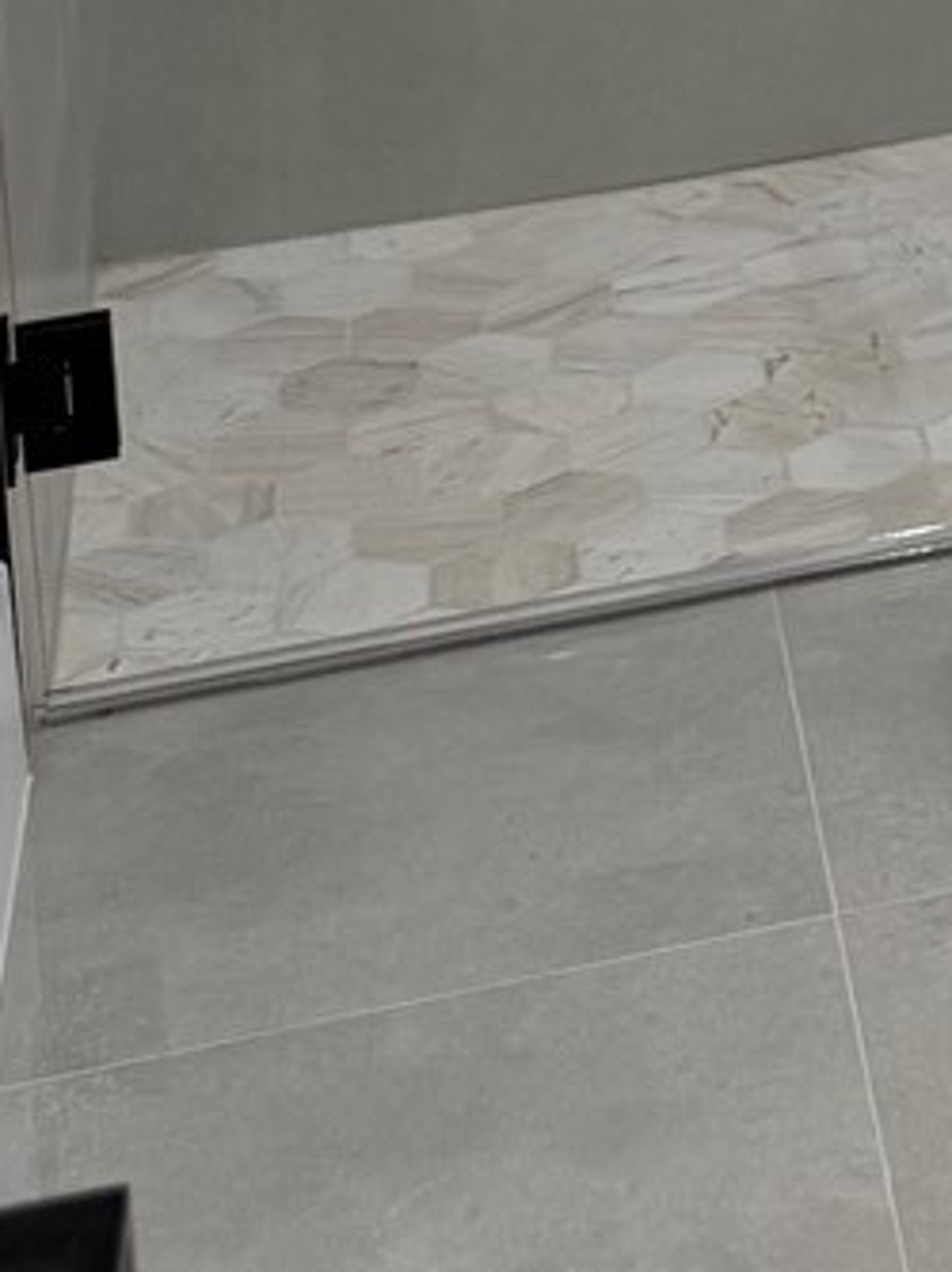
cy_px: -1169
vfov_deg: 14.6
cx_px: 1900
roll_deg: +1.2
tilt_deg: -7.1
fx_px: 4222
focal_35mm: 115
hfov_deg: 11.6
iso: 80
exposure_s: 1/120
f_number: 1.78
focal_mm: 6.76
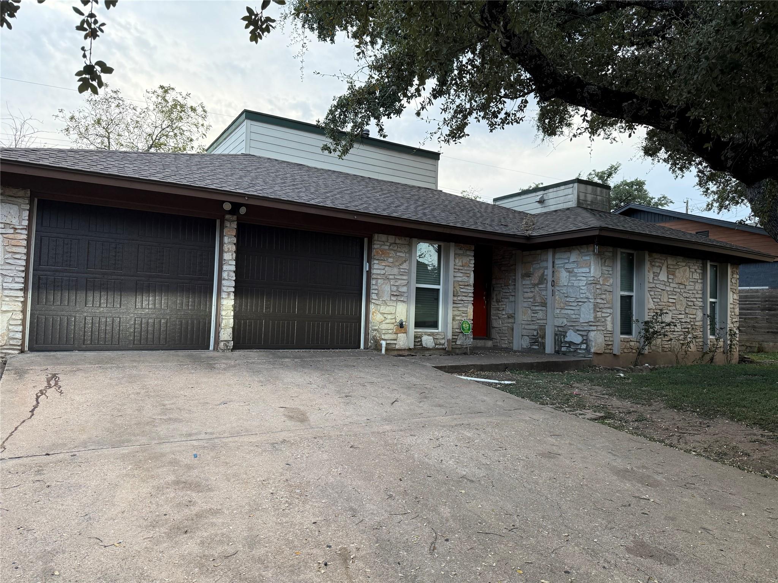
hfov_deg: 71.6
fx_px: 539
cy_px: 292
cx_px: 389
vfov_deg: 56.8
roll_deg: -2.7
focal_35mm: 24
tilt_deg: +3.4
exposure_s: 1/230
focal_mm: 6.76
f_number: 1.78
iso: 200
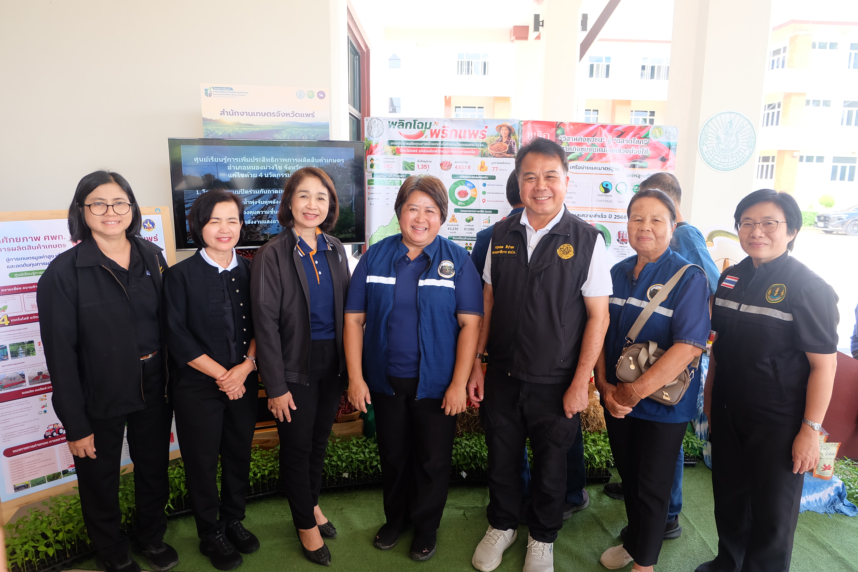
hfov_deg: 73.7
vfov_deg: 53.1
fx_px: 572
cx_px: 429
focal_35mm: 24
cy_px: 286
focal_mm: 16
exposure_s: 1/70
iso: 400
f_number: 3.5
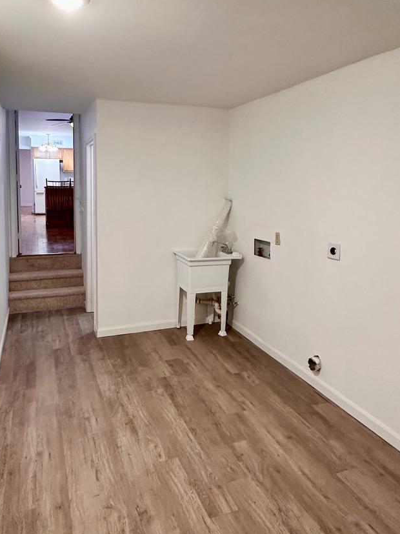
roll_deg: -0.8
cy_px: 221
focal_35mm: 26
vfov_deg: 66.8
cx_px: 166
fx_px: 401
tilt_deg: -5.5
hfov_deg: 52.8
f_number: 2.2
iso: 400
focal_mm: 2.22
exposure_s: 1/60
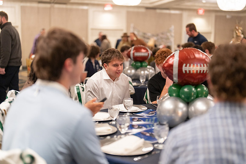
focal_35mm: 50
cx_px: 123
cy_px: 82
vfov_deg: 27.0
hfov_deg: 39.6
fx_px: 342
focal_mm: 50
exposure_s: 1/320
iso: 2000
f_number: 1.2
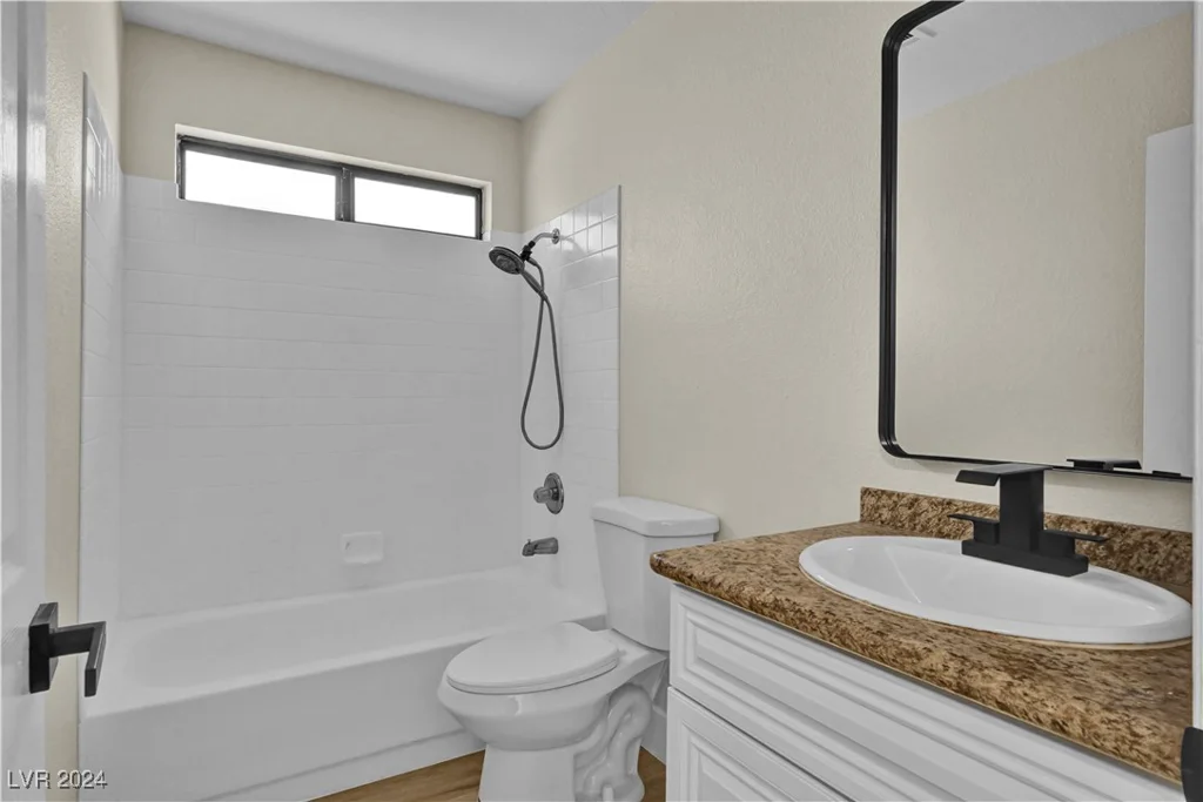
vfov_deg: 64.6
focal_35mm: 19
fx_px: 635
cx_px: 602
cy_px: 401
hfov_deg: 86.9
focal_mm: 19
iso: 1600
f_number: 14
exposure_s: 1/40
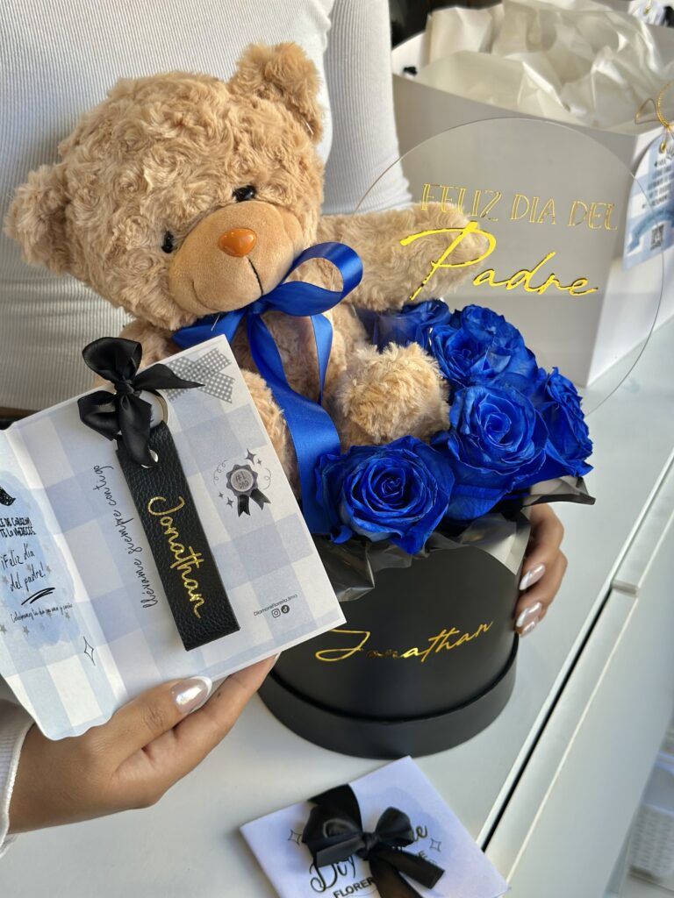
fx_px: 1246
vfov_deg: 39.7
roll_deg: -1.9
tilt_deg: -34.4
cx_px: 337
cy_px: 449
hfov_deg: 30.3
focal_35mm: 48
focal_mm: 6.86
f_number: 1.78
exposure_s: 1/361
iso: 80
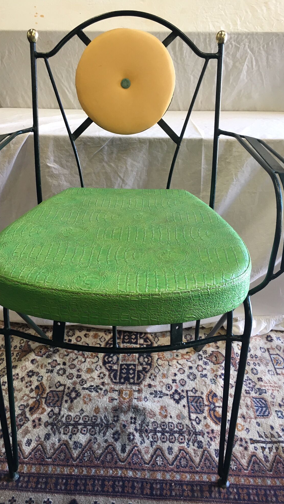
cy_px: 249
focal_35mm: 32
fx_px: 428
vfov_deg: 61.0
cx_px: 124
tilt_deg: -26.7
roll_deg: -1.4
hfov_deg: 36.6
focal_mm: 4.15
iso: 40
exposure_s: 1/33
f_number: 2.2
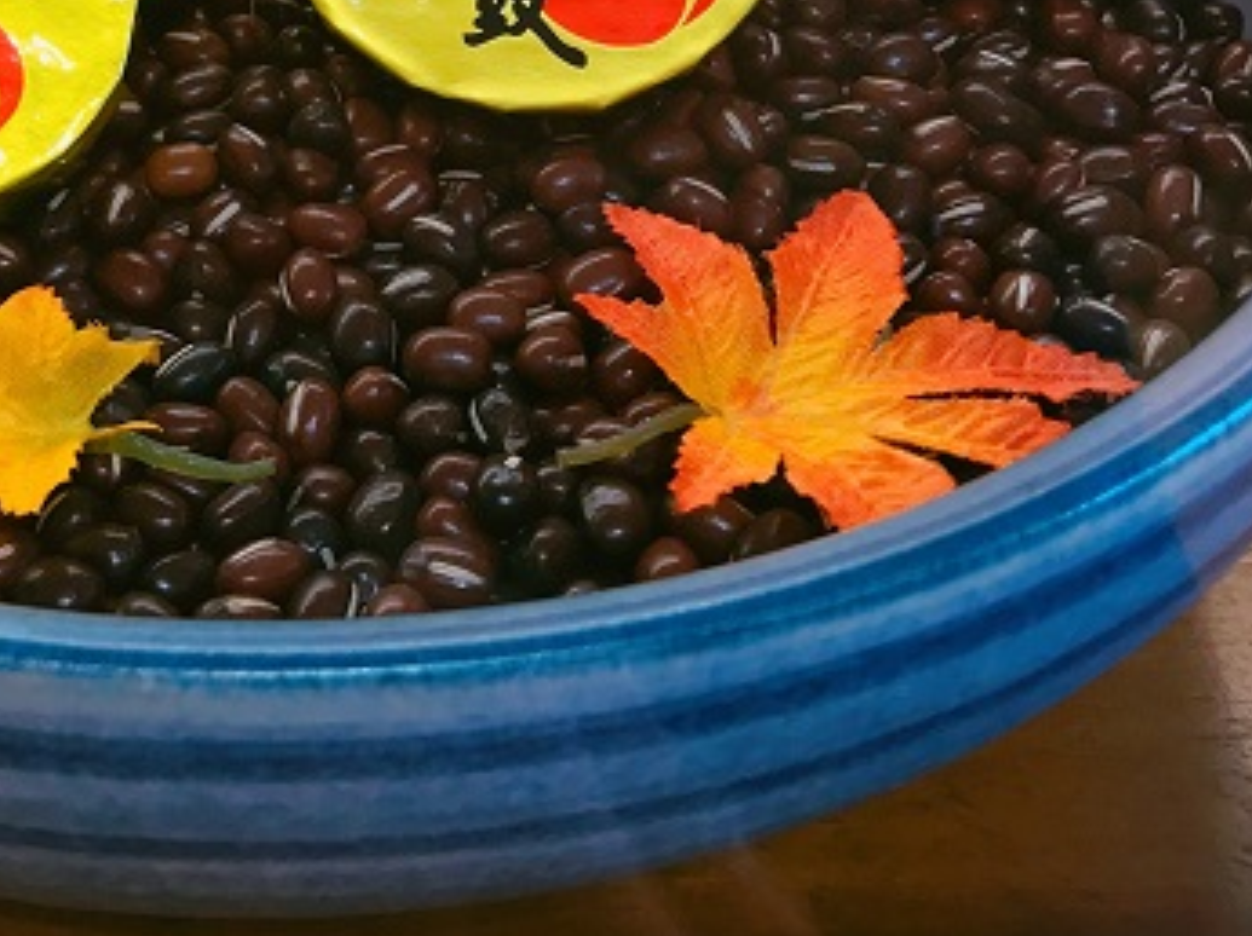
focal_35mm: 65
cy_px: -91
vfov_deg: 21.4
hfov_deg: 29.1
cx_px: 229
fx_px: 2348
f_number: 1.8
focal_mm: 3.99
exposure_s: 1/60
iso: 25
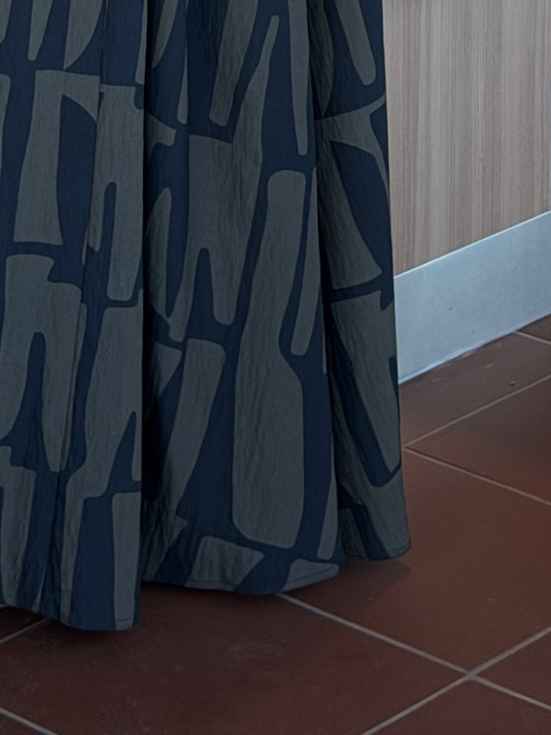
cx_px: 91
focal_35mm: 169
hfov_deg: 8.8
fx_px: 3587
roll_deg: -0.5
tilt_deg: -9.6
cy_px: -428
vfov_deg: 11.2
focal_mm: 6.76
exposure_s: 1/225
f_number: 1.78
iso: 50
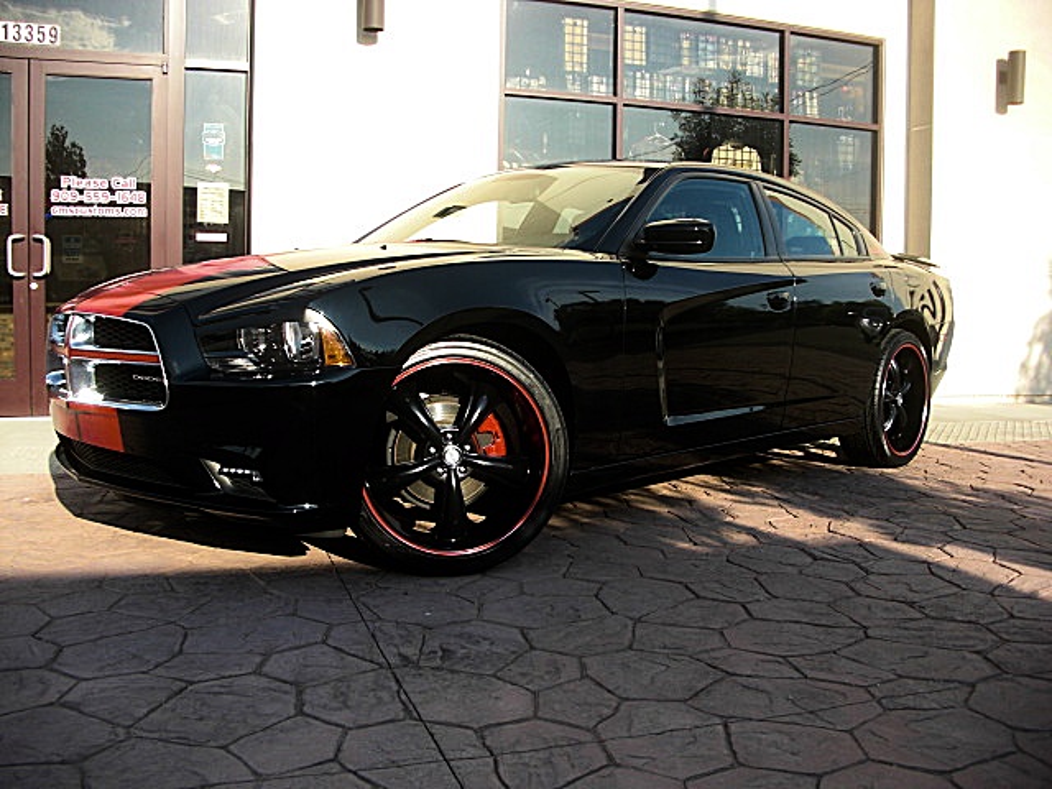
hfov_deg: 51.4
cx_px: 526
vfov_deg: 39.7
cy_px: 394
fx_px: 1094
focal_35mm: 36
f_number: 2.8
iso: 50
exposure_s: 1/400
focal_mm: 6.3
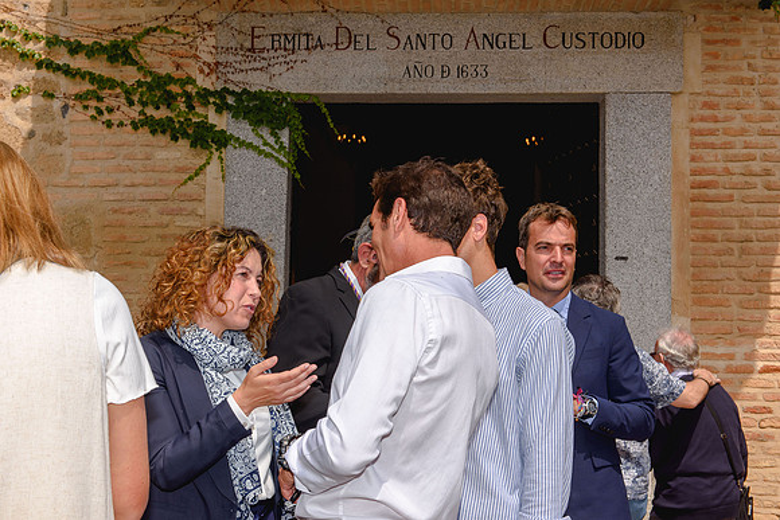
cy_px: 256
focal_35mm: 57
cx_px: 365
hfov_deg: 35.1
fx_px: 1234
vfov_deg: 23.8
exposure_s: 1/250
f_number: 11
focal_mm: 52
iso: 100
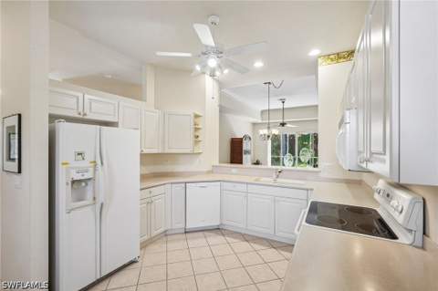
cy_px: 146
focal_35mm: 16
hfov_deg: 95.0
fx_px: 201
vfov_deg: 71.9
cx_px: 219
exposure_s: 1/15
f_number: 8
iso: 400
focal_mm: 16.5
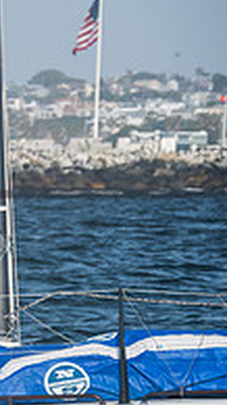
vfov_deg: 4.9
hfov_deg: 2.7
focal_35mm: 445
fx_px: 4766
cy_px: 218
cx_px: -405
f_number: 6.3
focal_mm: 130
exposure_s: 1/640
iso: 200
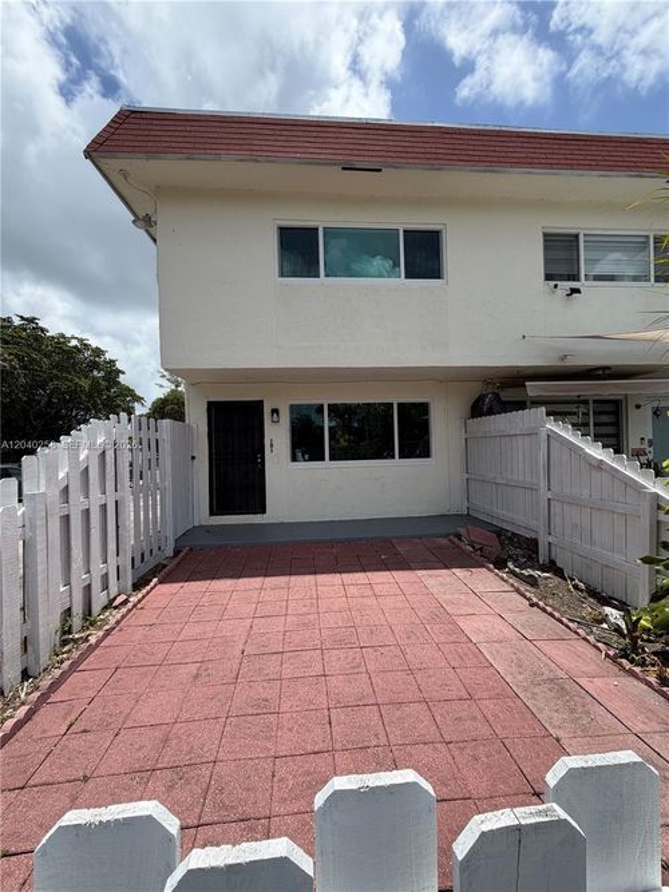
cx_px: 334
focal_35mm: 14
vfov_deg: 102.1
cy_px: 446
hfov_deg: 85.7
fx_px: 361
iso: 20
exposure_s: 1/1068
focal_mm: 2.22
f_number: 2.2
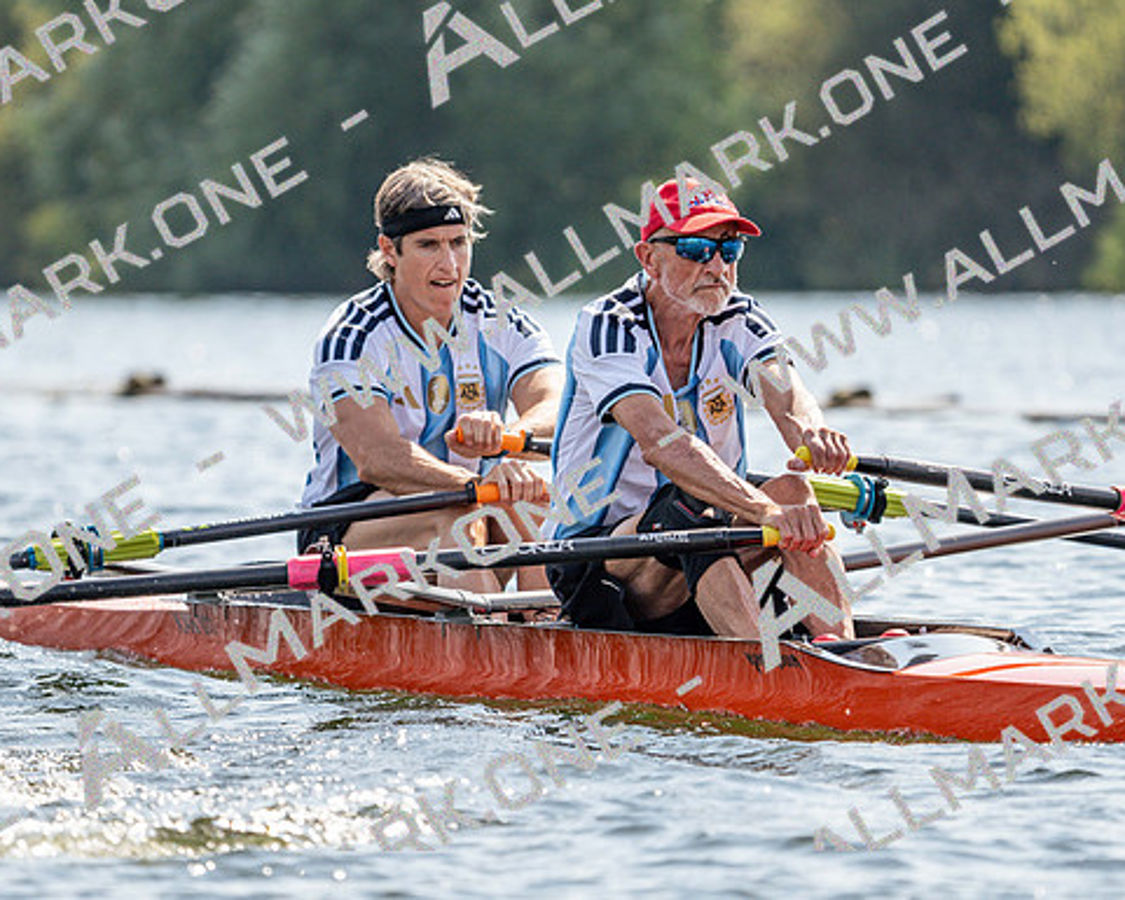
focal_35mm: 367
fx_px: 12222
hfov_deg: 5.3
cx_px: 552
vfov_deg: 4.2
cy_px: 450
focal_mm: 324
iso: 320
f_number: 6.3
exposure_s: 1/1600
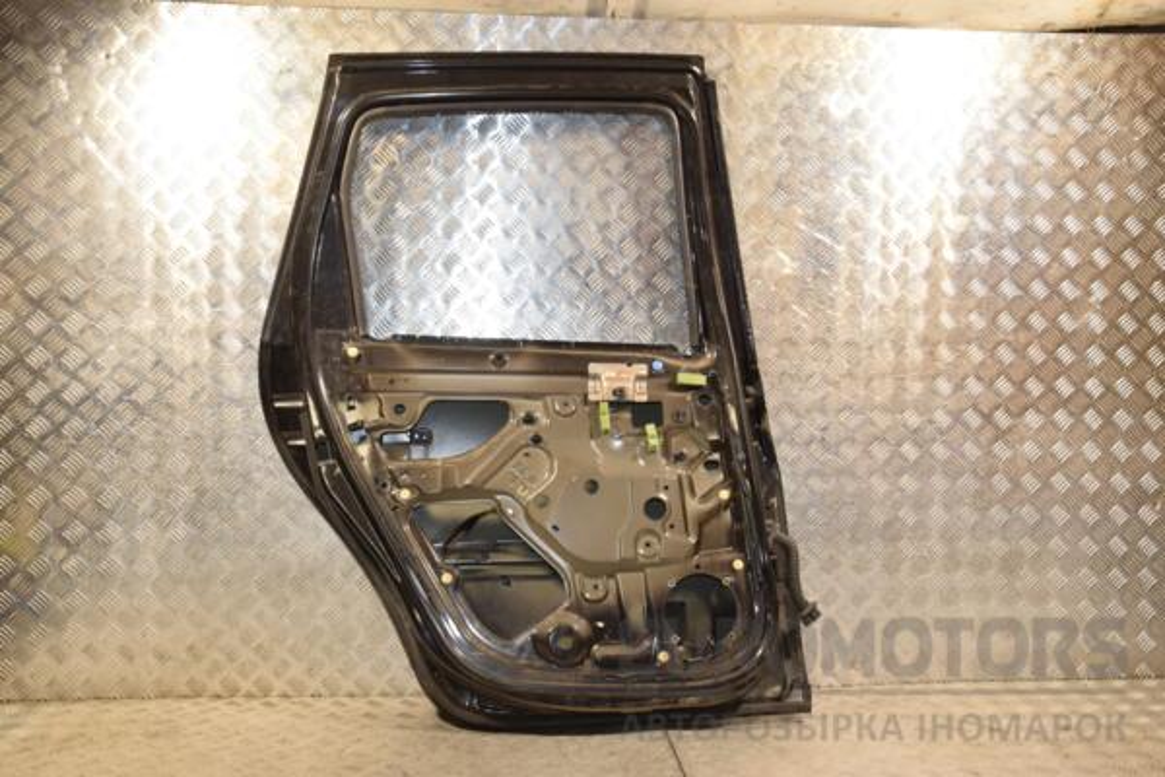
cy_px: 388
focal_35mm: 36
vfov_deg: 36.9
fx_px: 1165
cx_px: 582
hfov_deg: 53.1
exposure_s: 1/200
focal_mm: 24
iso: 800
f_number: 6.3
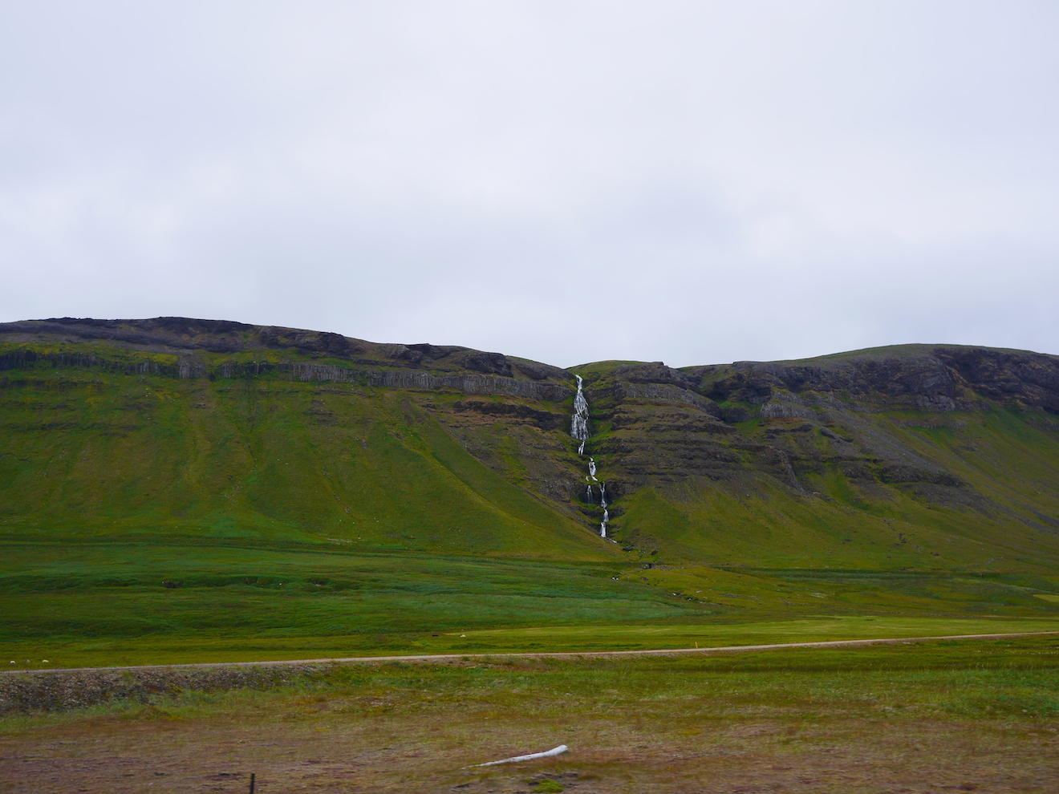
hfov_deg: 46.8
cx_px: 530
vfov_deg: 36.0
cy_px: 397
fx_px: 1224
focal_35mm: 40
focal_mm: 20
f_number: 4
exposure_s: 1/500
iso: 200
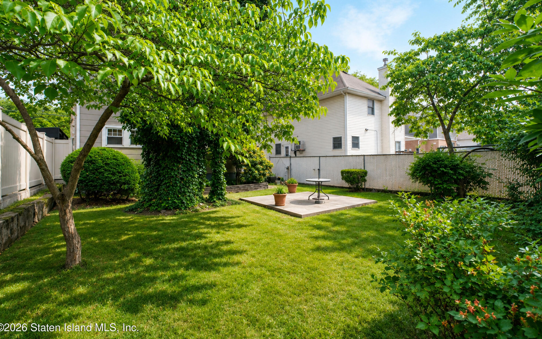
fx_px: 236
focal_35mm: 16
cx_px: 279
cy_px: 156
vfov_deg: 71.1
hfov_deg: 97.8
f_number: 7.1
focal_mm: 10
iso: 800
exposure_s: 1/160
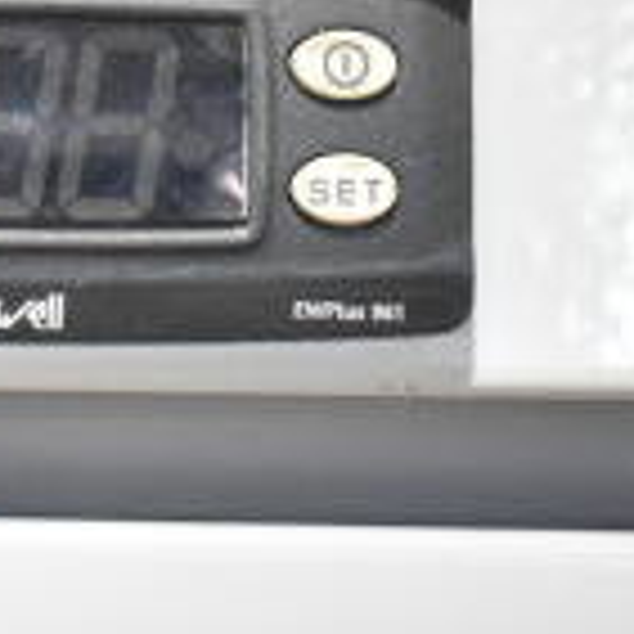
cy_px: 43
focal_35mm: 193
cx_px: -706
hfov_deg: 8.5
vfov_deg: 9.0
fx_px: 3996
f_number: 5.6
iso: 1600
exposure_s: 1/125
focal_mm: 35
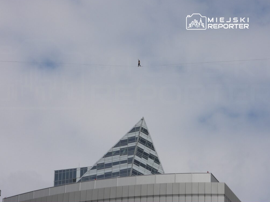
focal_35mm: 159
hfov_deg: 12.4
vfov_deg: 9.3
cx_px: 133
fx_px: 1240
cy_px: 100
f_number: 4.5
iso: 100
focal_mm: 27.9
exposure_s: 1/1600
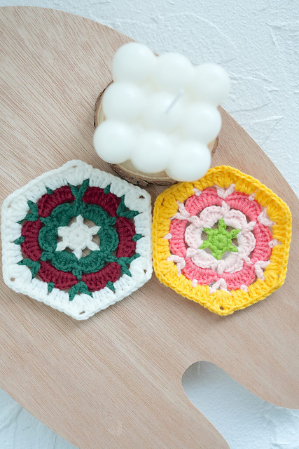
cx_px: 150
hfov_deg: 19.5
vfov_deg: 28.8
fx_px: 872
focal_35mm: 70
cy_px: 224
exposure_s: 1/320
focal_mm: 70
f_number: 5.6
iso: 3200
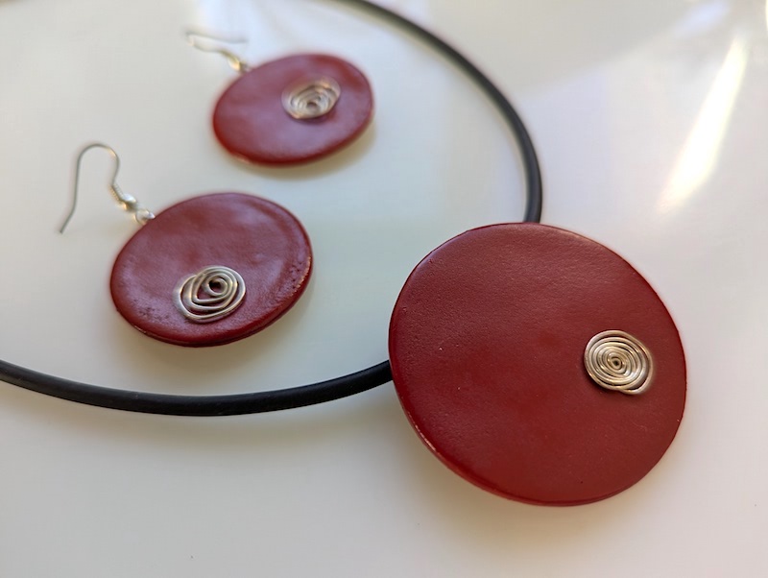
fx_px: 533
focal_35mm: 24
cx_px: 384
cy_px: 289
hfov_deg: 71.5
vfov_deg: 56.9
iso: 70
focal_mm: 6.81
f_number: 1.85
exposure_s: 1/86
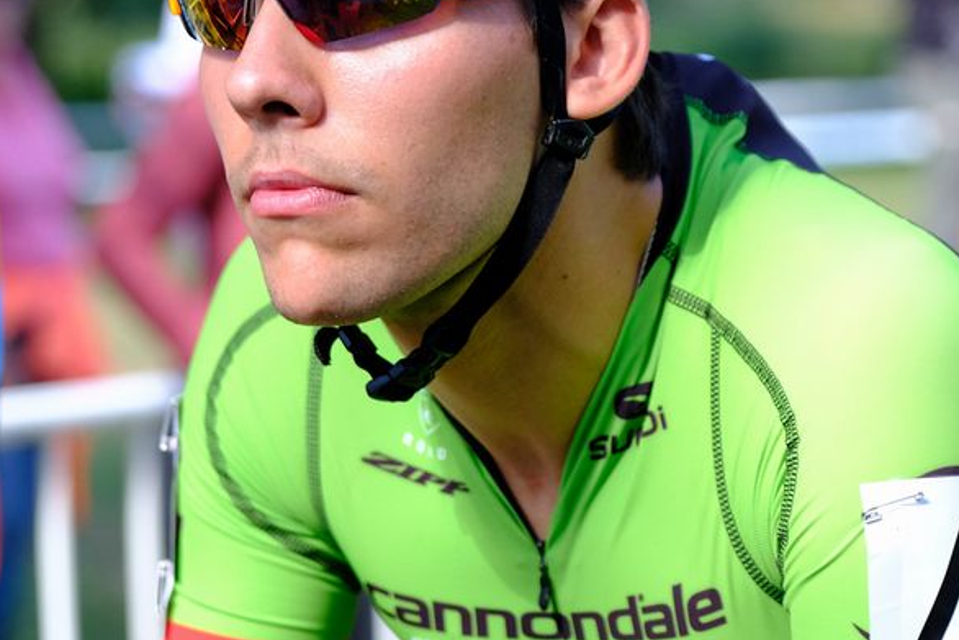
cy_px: 155
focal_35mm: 187
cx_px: 440
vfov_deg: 7.3
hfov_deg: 11.0
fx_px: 4982
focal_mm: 71.5
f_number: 3.2
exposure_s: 1/1000
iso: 640
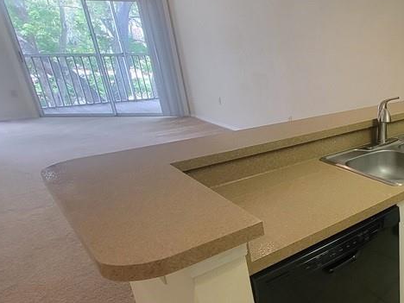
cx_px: 426
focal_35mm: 28
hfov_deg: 48.7
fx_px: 327
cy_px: 161
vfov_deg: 49.7
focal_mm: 2.2
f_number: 2.2
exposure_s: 1/60
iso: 400
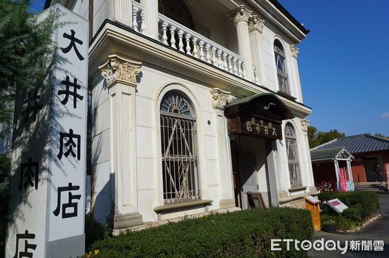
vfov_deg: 47.9
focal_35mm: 27
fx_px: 292
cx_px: 194
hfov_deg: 67.4
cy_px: 129
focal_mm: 18
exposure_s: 1/400
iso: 100
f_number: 9
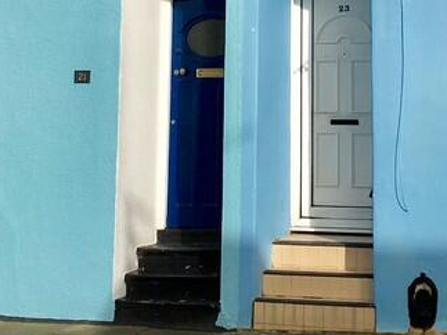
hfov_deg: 21.3
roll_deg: -0.1
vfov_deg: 15.4
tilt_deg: +12.8
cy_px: -89
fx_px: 1188
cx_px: 248
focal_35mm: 92
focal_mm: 4.15
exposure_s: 1/3344
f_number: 2.2
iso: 25
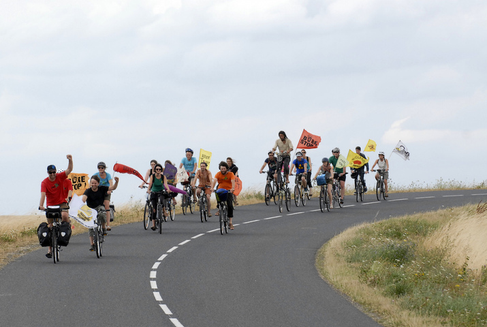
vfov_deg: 5.8
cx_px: 244
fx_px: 3253
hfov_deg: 8.6
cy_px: 164
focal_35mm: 240
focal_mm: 160
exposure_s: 1/500
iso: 400
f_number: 8
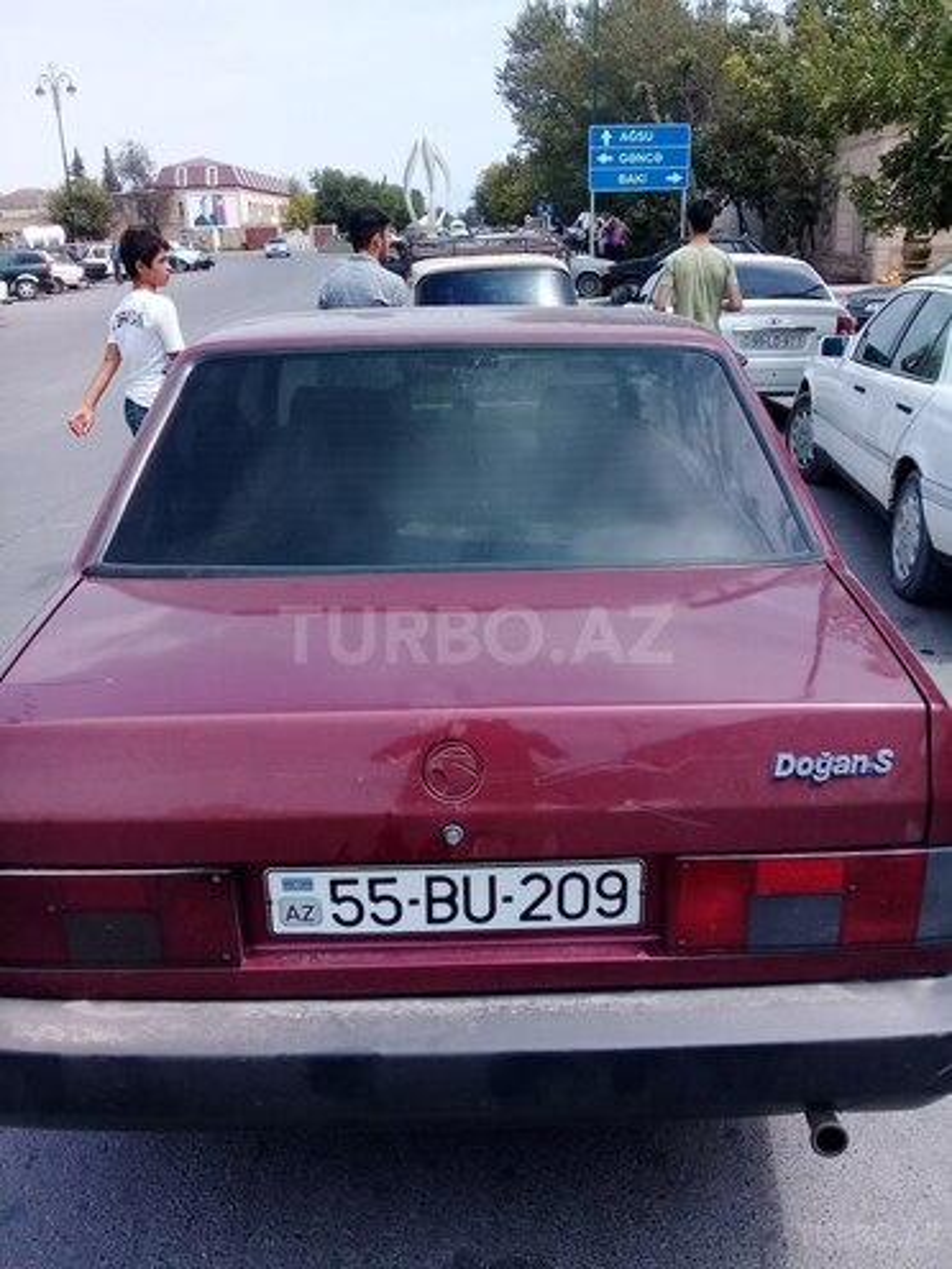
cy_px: 634
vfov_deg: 58.4
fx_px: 1137
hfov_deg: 45.4
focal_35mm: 31
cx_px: 476
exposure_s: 1/928
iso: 64
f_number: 2.2
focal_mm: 3.3
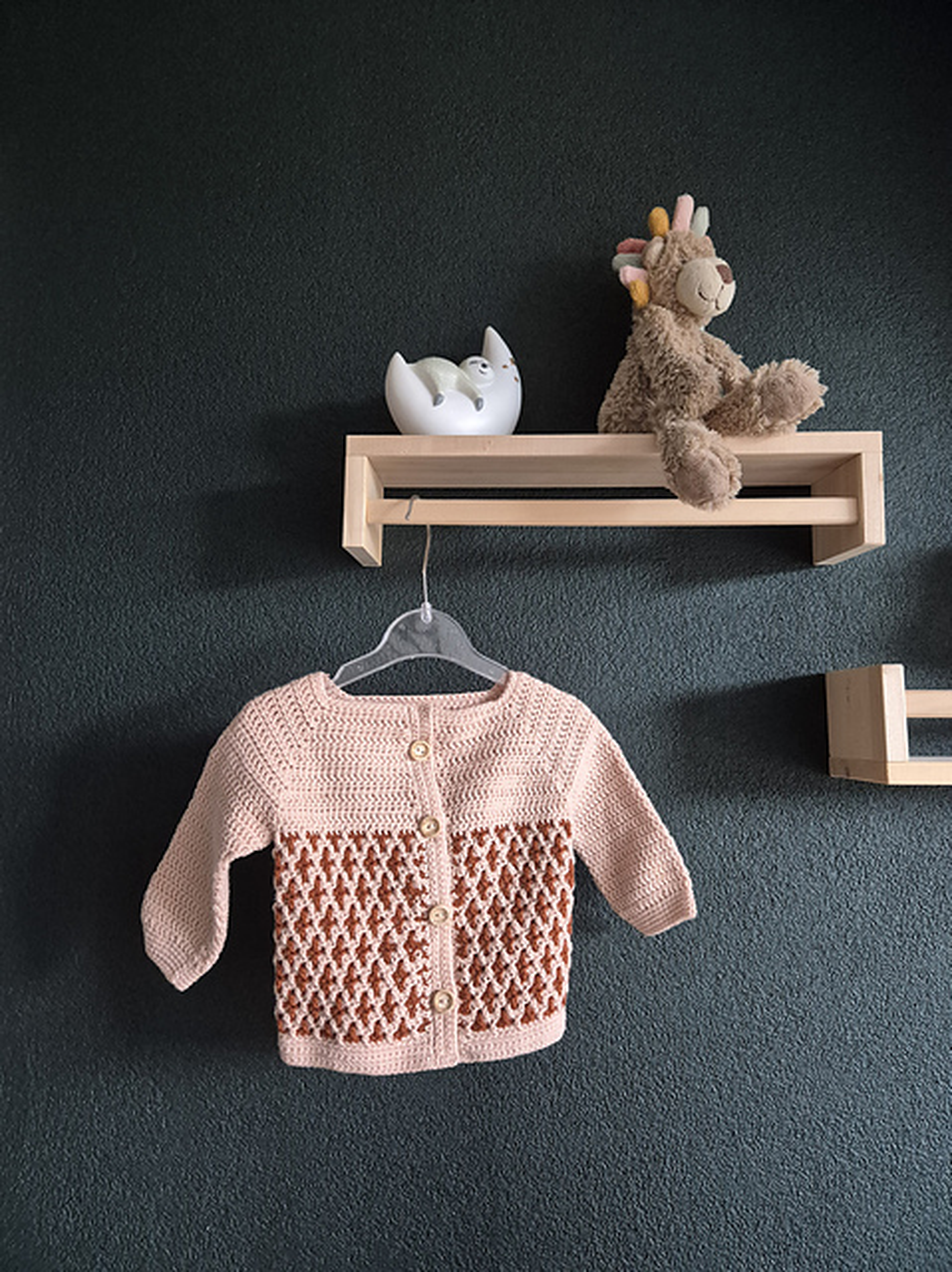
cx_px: 476
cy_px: 636
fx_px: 845
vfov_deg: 74.0
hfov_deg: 58.8
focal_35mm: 23
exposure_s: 1/100
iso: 1250
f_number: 1.8
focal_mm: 5.4
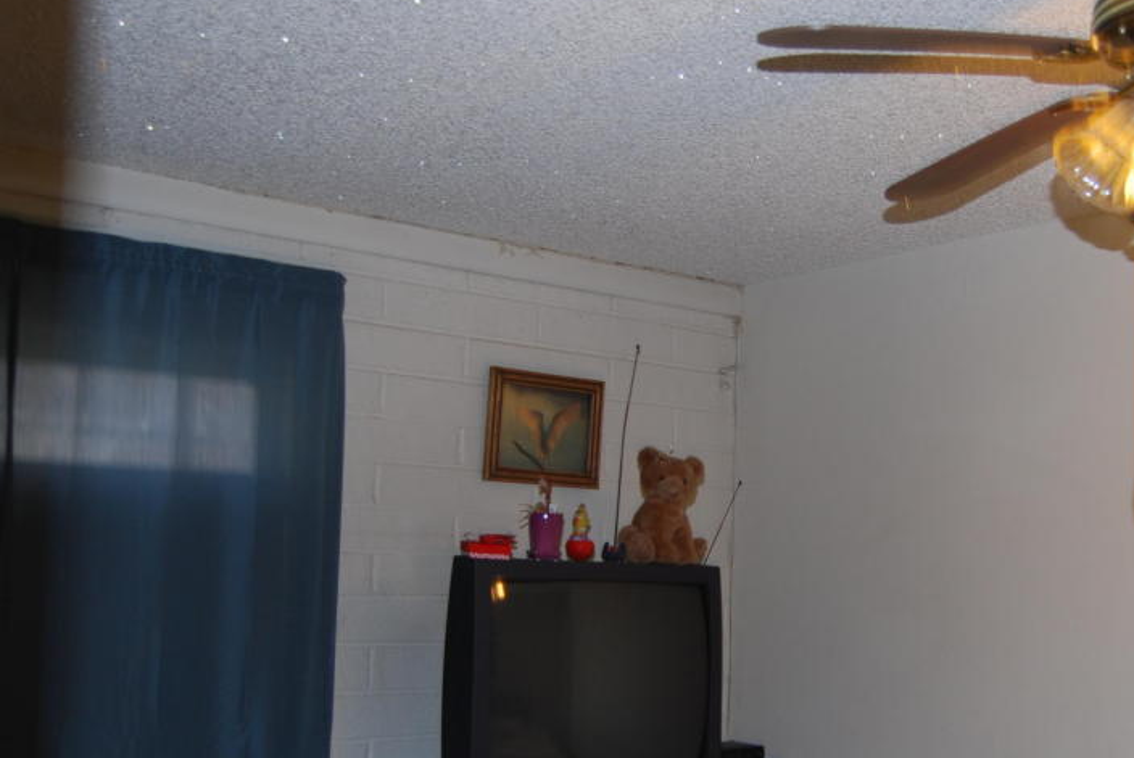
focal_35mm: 44
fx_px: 1387
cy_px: 517
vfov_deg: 30.3
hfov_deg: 43.8
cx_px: 756
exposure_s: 1/60
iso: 200
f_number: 3.5
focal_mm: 18
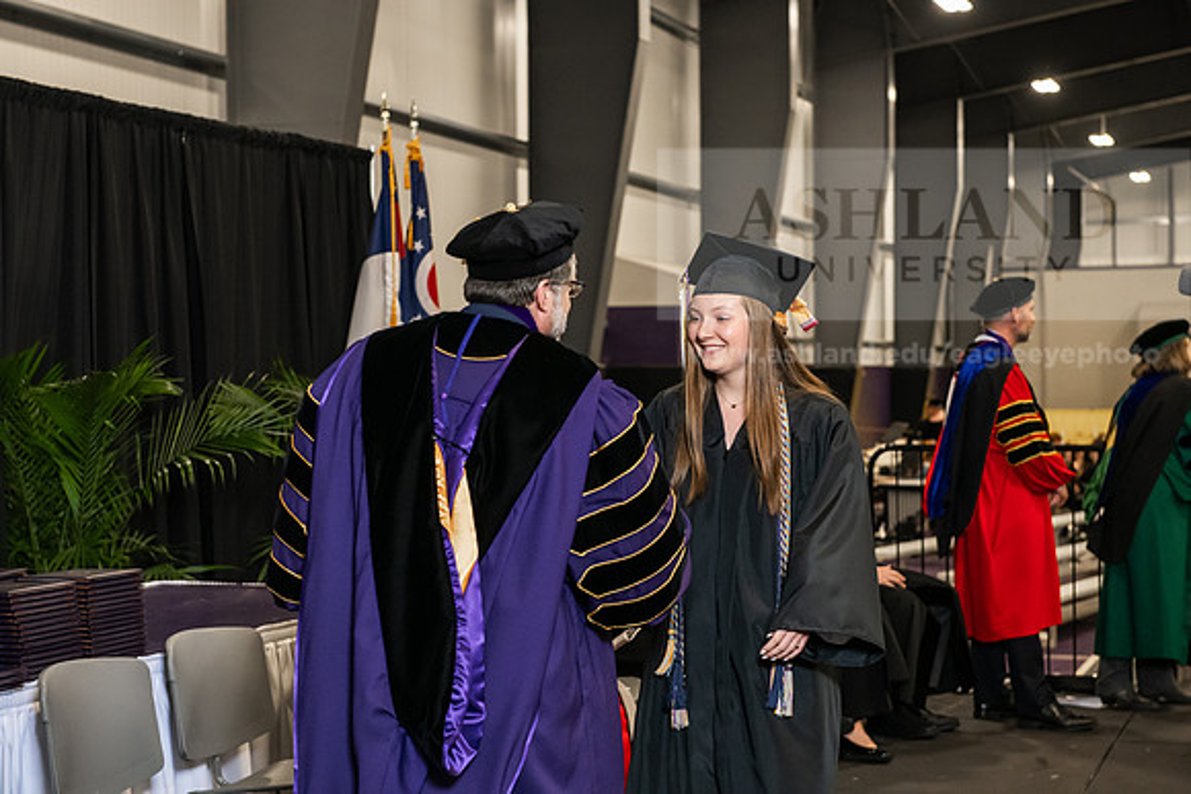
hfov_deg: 28.8
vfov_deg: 19.5
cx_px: 596
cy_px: 397
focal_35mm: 70
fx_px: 2316
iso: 2500
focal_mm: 70
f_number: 5
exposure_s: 1/200
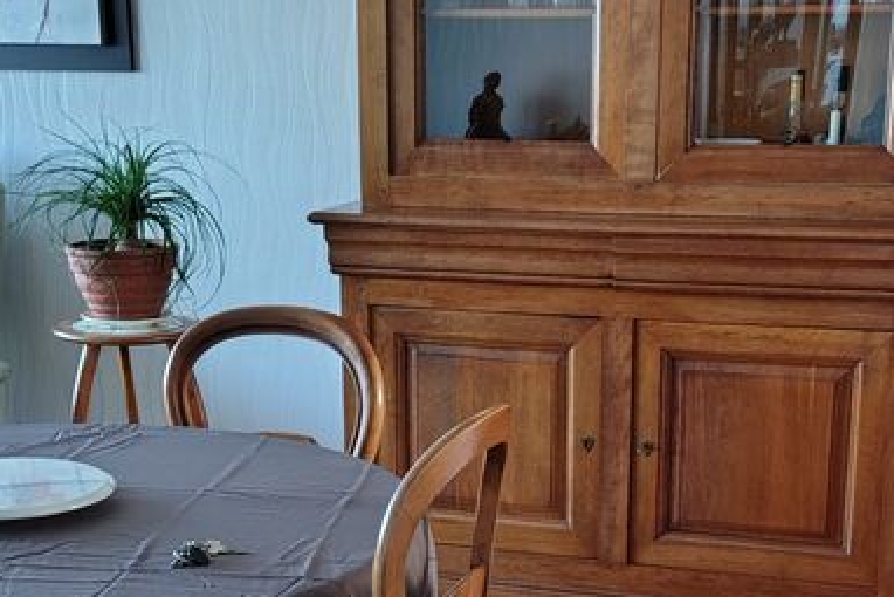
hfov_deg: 29.6
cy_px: 567
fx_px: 1689
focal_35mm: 68
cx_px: 426
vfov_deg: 19.6
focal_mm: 4.71
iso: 1115
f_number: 1.7
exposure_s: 1/50.1
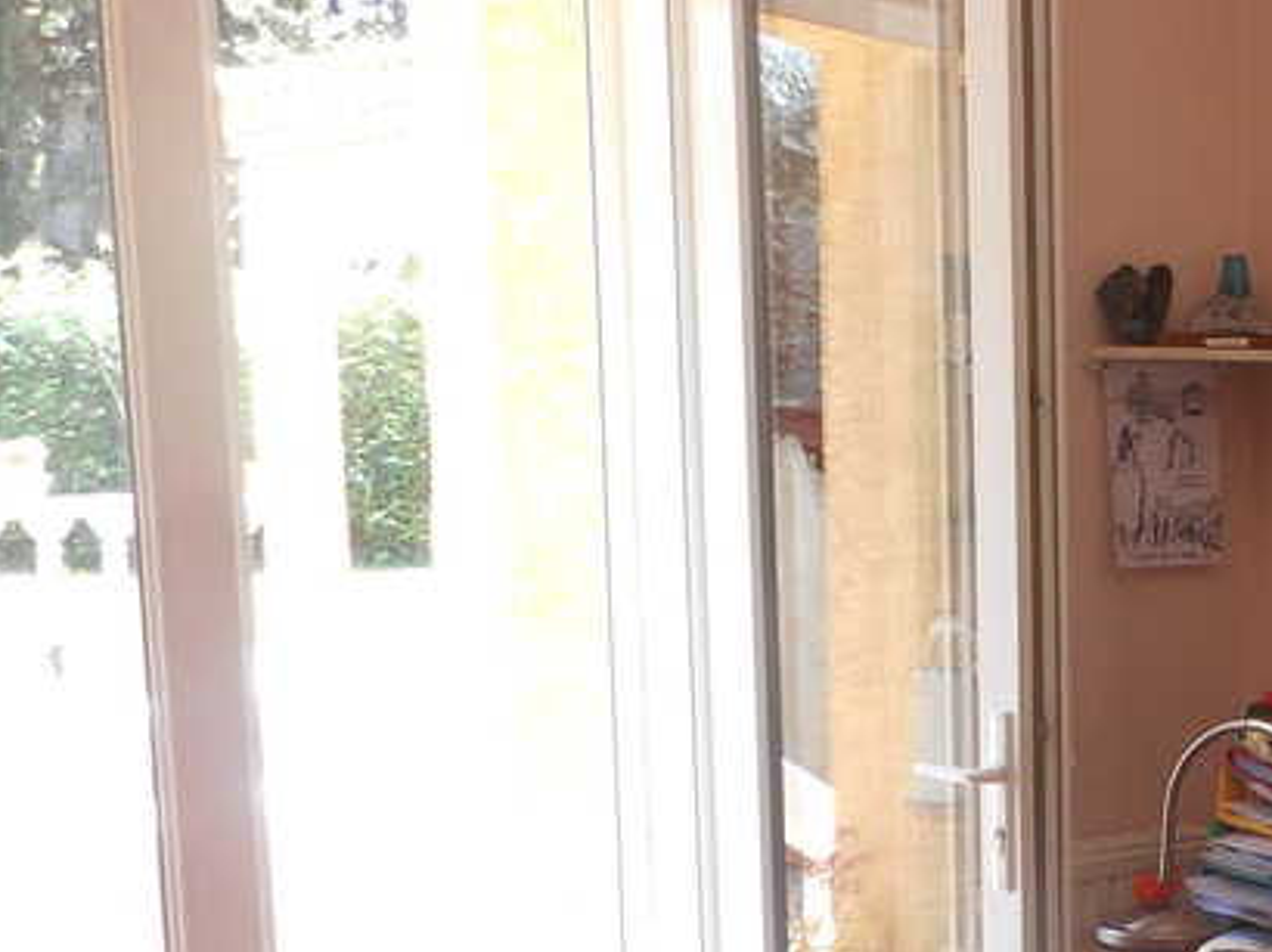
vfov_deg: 23.6
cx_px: 1492
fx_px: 2240
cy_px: 788
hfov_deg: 28.1
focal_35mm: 61
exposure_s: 1/30
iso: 110
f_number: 3.7
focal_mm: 4.5
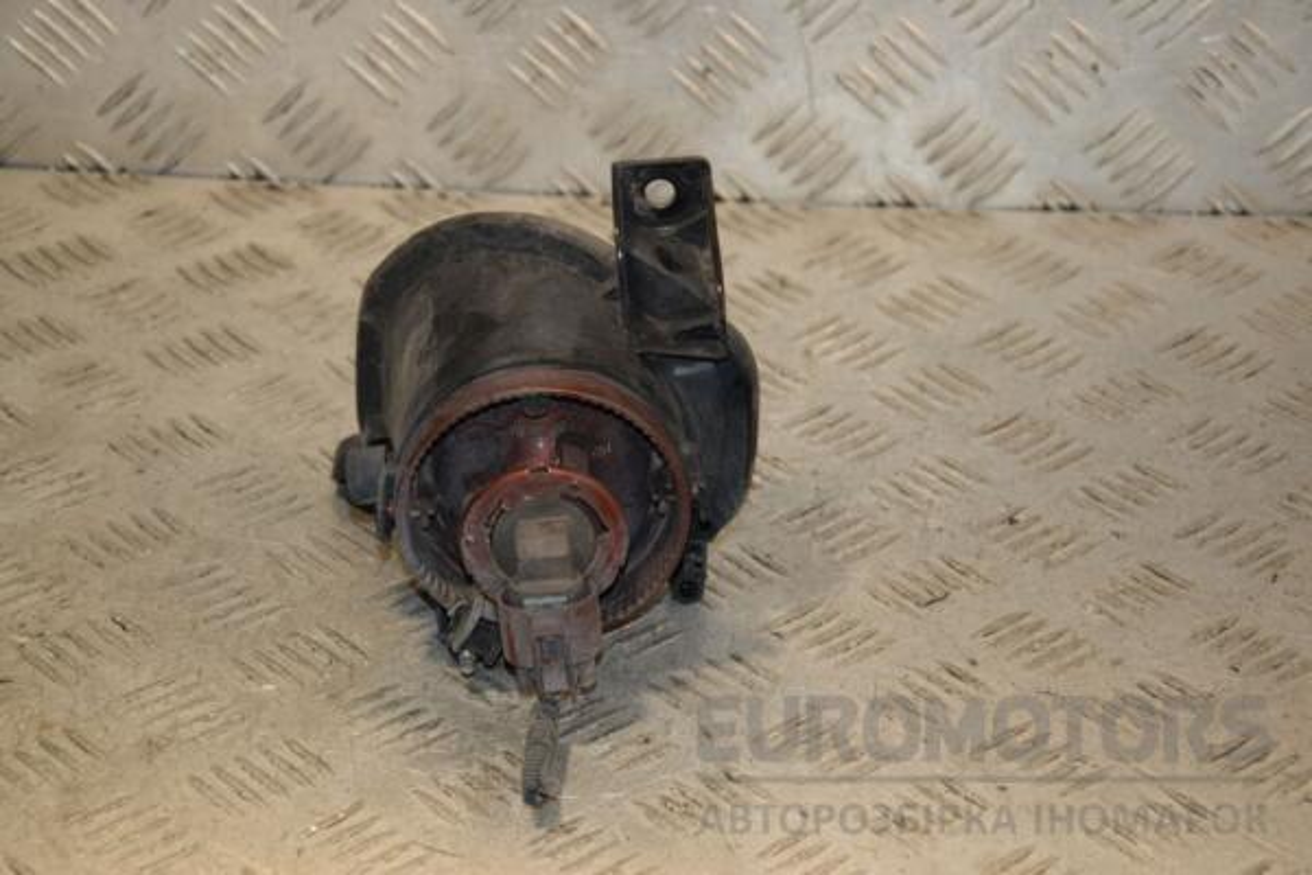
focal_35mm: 99
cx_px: 656
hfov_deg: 20.6
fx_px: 3608
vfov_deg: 13.8
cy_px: 438
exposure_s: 1/200
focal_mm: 66
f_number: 6.3
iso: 800
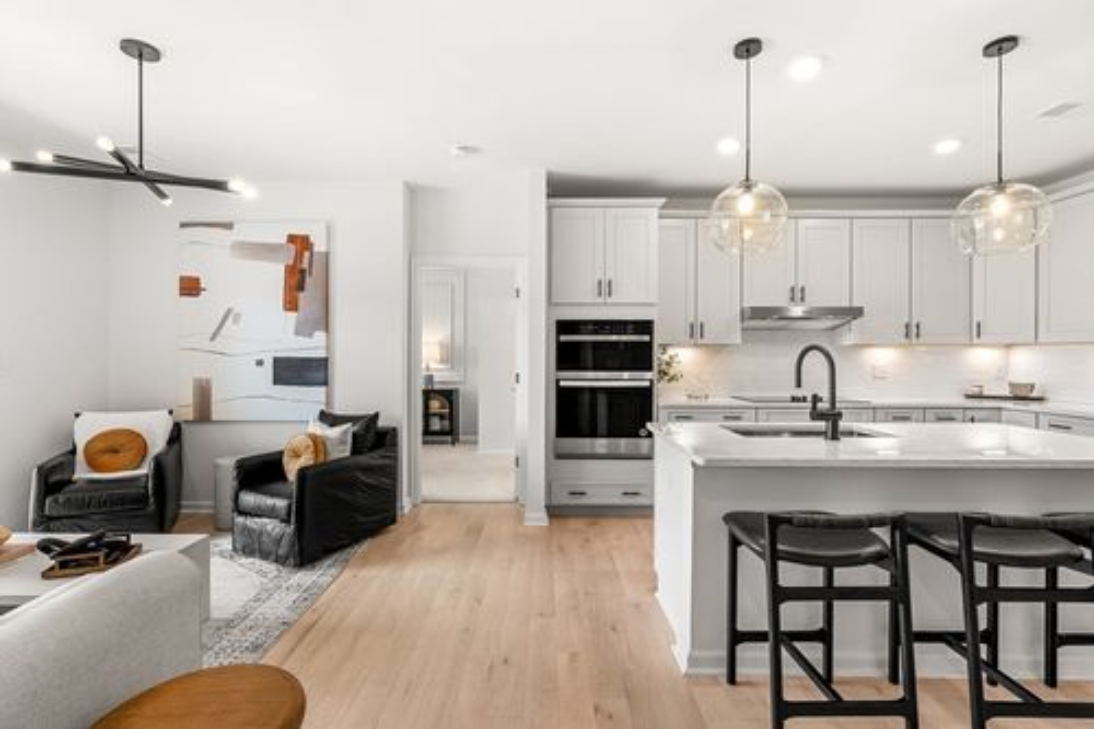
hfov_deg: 96.8
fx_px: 486
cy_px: 364
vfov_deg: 73.7
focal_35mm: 16
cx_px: 547
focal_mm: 16
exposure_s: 1/2.5
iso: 200
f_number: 7.1
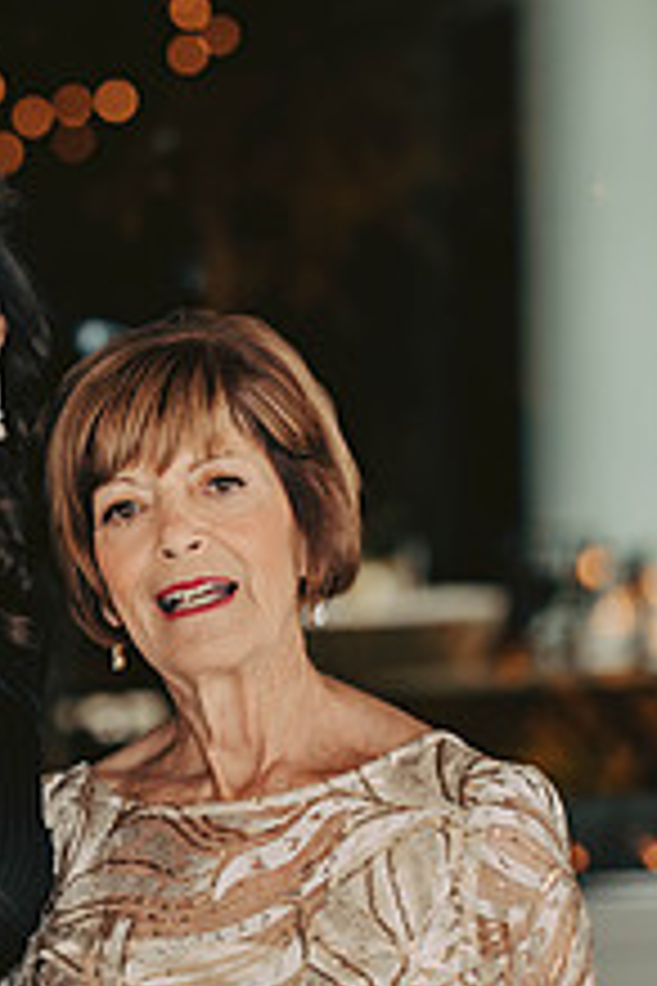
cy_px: 608
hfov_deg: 7.0
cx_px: 27
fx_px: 5338
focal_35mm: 195
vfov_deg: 10.5
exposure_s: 1/80
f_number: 3.2
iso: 500
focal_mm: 95
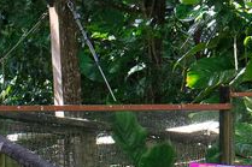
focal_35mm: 419
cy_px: 212
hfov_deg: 4.9
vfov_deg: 3.3
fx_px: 2931
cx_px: 414
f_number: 2.8
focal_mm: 70
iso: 800
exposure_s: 1/320
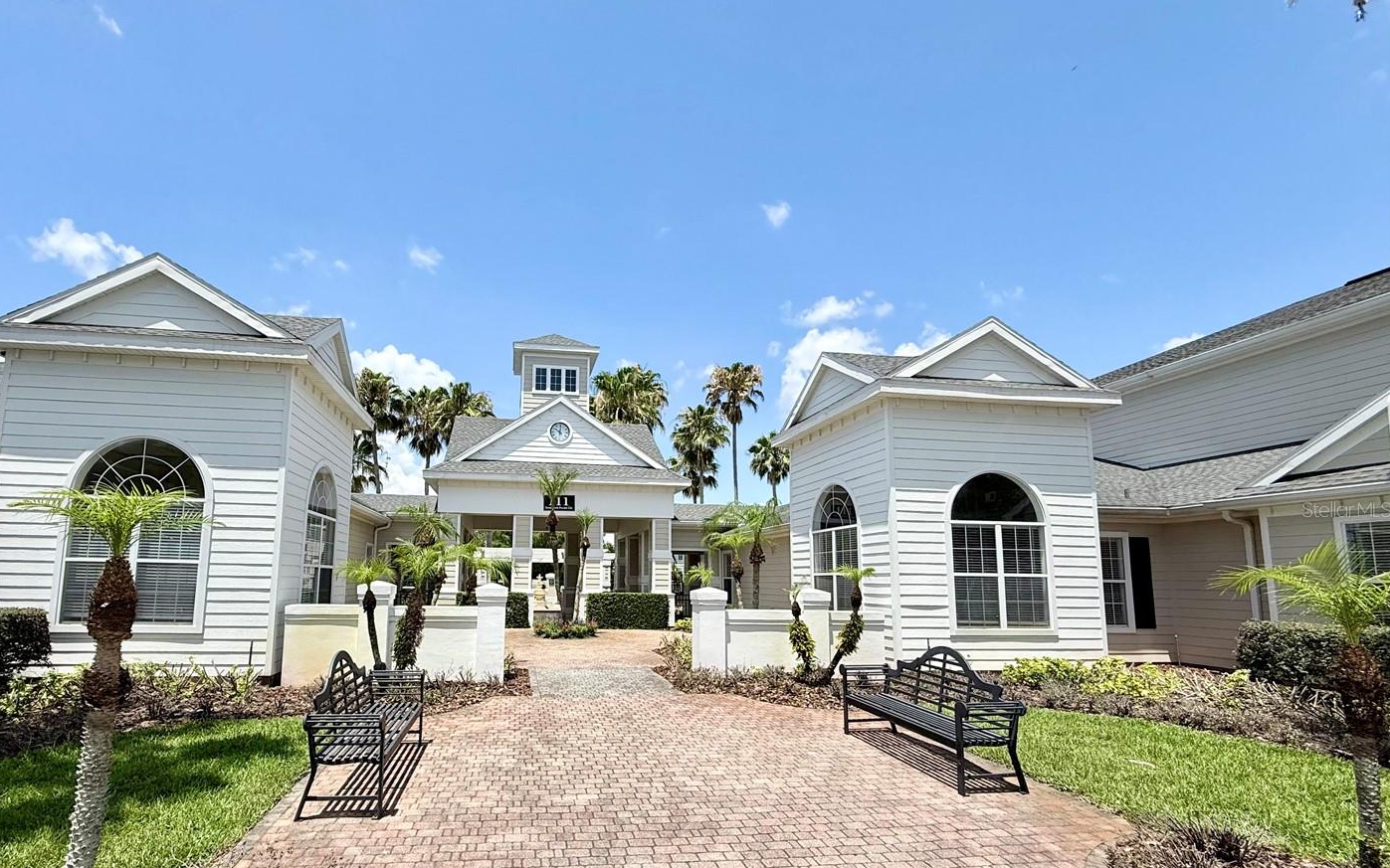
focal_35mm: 17
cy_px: 509
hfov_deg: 93.8
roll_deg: -0.3
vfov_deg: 67.5
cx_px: 600
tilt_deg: +6.7
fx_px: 644
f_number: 2.2
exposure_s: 1/2841
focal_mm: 2.22
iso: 50
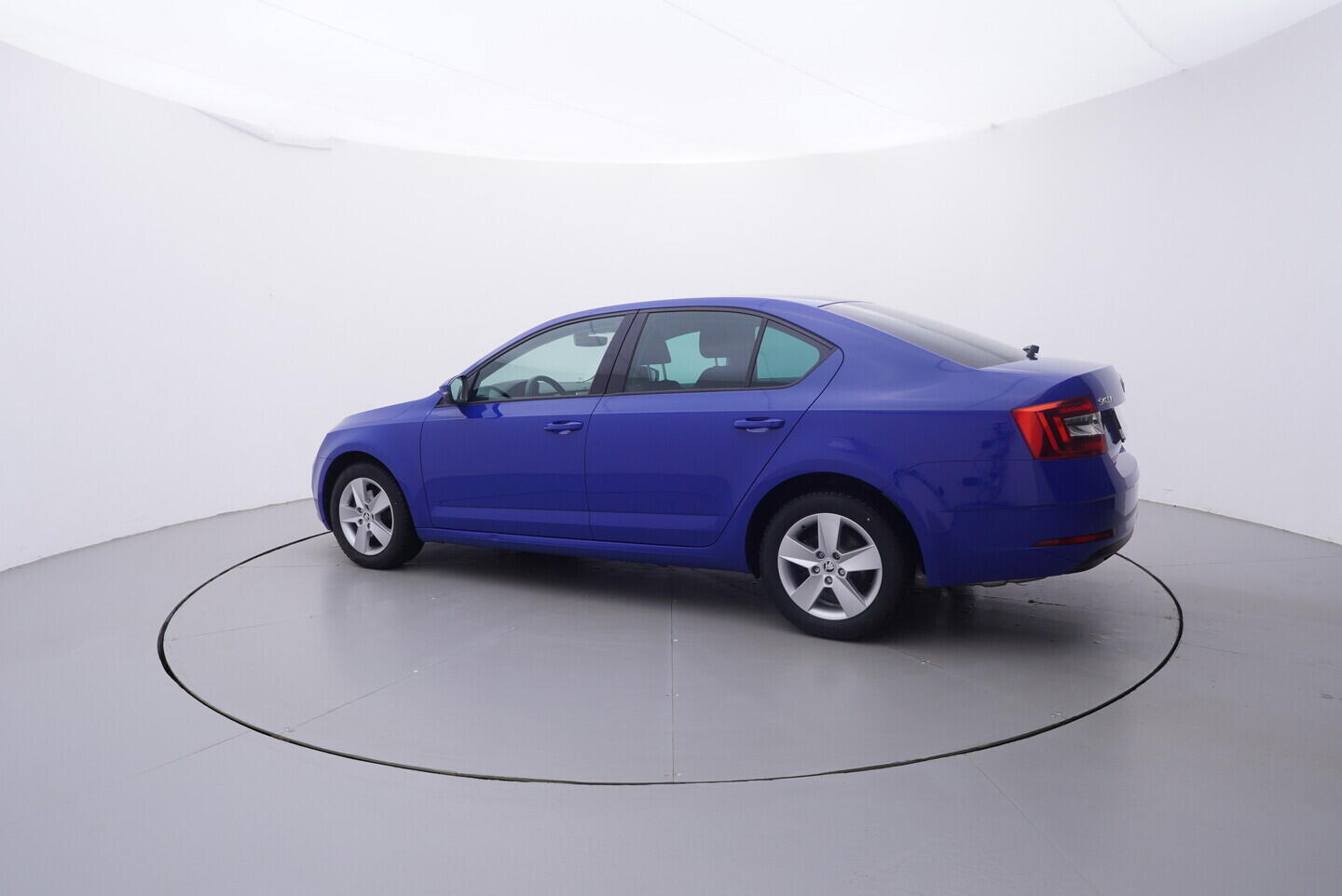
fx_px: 839
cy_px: 448
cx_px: 671
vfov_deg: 56.2
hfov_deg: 77.3
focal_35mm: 22
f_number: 5
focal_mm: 15
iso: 200
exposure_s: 1/80
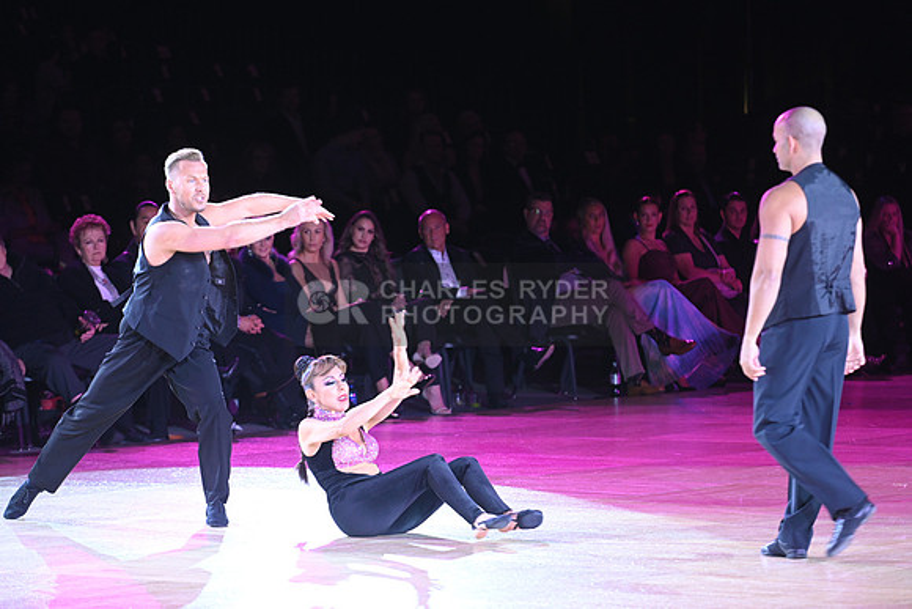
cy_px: 304
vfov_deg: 7.9
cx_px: 456
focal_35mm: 175
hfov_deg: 11.7
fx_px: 4434
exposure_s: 1/200
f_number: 4
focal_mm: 175
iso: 1600
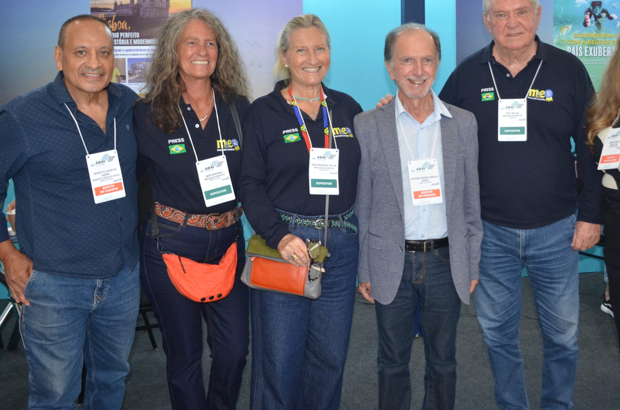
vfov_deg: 33.6
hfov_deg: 49.2
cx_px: 382
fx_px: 670
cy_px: 117
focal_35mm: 39
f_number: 3.5
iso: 720
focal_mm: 18
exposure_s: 1/60
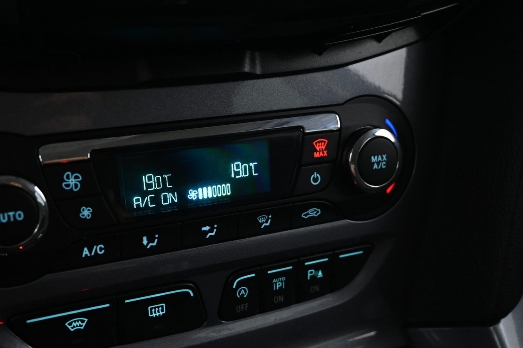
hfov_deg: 47.5
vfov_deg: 32.8
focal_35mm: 41
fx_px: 590
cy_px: 207
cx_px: 206
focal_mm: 21
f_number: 4
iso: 1600
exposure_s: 1/10
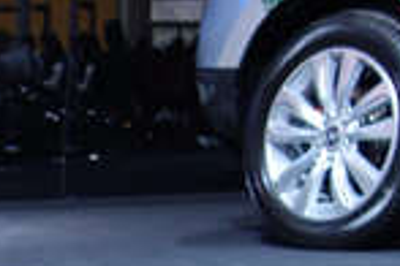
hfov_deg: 11.6
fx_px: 1689
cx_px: -501
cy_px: 699
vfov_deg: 8.1
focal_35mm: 152
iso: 125
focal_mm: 10.4
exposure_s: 1/80
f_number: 1.8
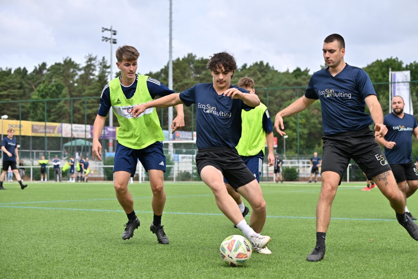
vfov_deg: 17.1
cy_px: 140
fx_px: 929
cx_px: 209
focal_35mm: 80
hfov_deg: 25.4
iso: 280
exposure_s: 1/1600
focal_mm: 80
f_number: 4.5
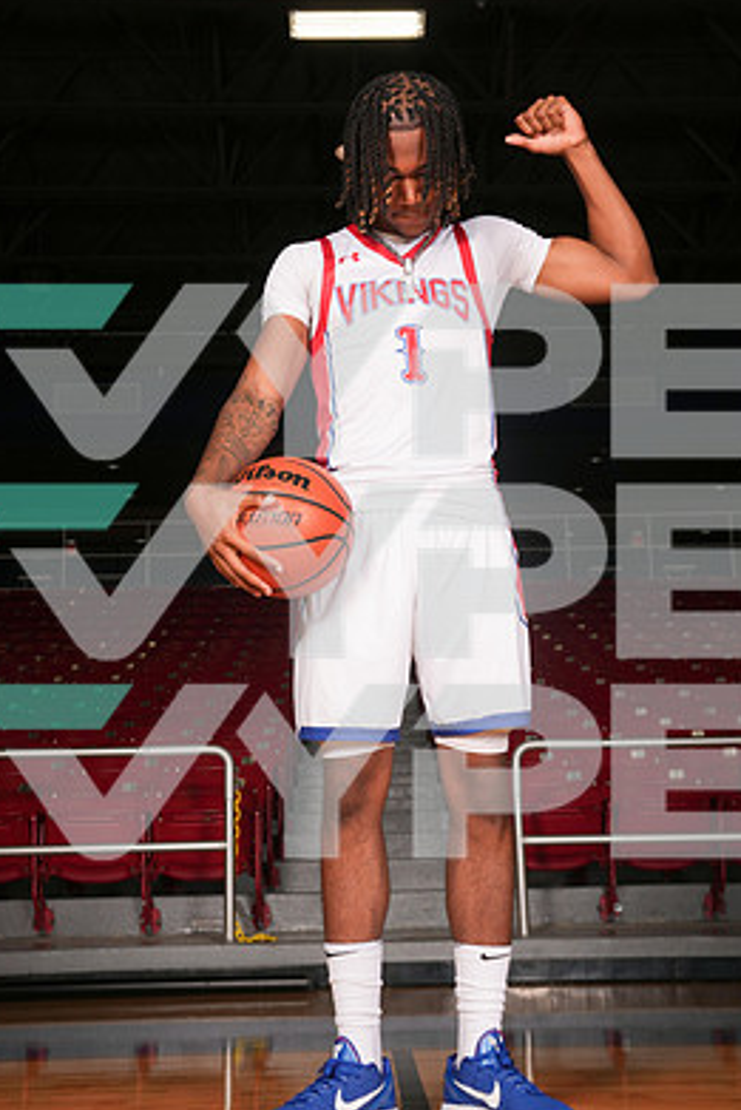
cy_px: 573
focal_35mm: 46
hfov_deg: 29.3
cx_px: 386
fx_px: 1419
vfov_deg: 42.7
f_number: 8
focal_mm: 40
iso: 400
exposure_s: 1/200
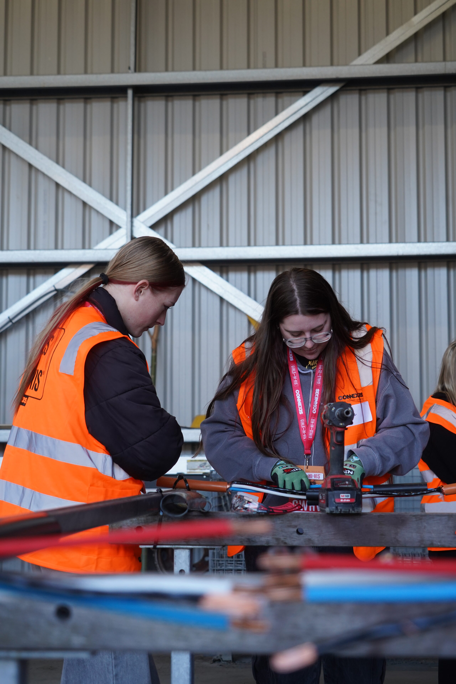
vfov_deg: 33.9
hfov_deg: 23.0
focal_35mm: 59
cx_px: 228
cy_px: 342
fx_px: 1121
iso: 1000
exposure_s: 1/250
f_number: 5
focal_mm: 59
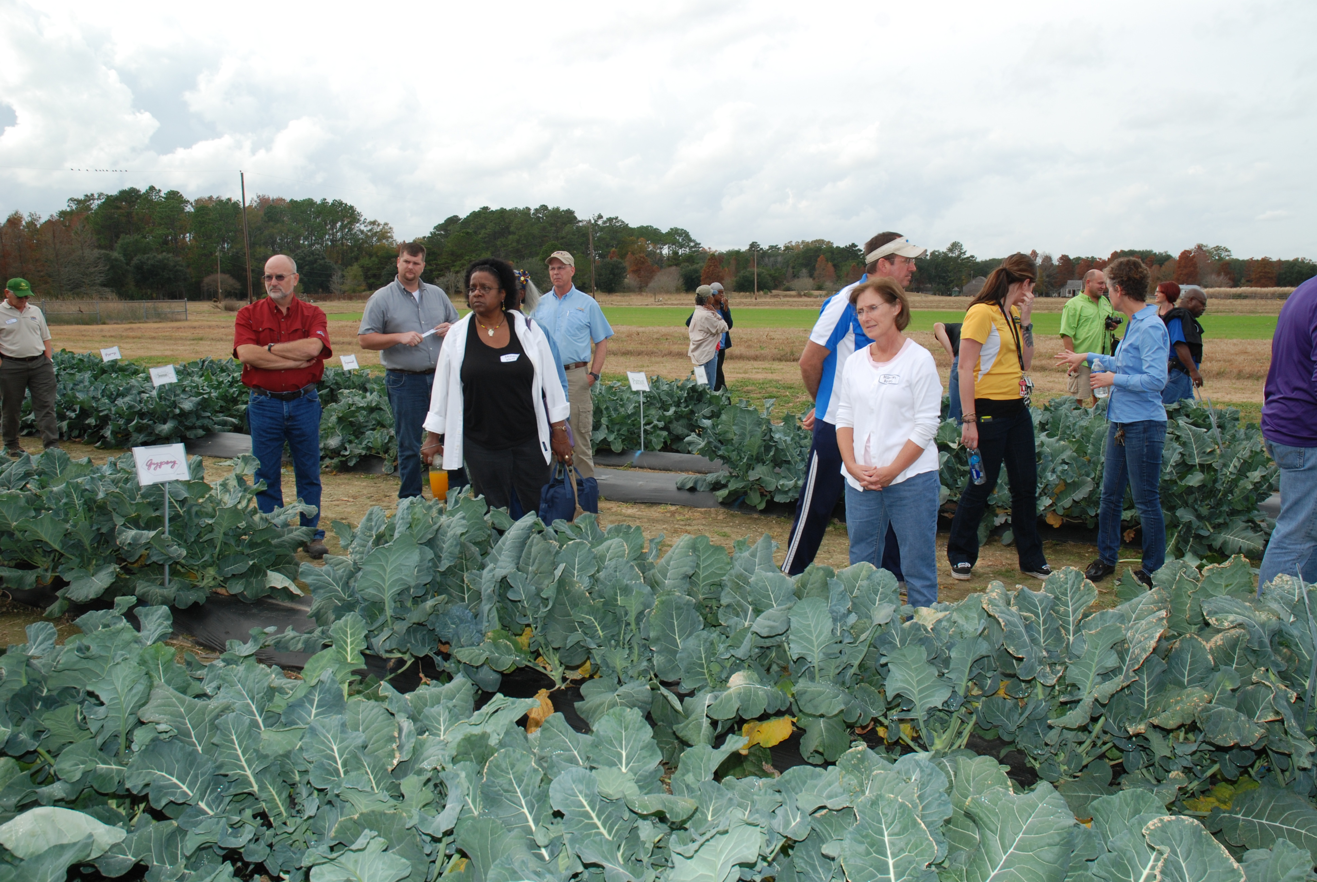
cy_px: 441
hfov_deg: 51.2
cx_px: 658
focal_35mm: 38
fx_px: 1374
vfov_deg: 35.6
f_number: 9
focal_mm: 25
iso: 200
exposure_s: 1/200
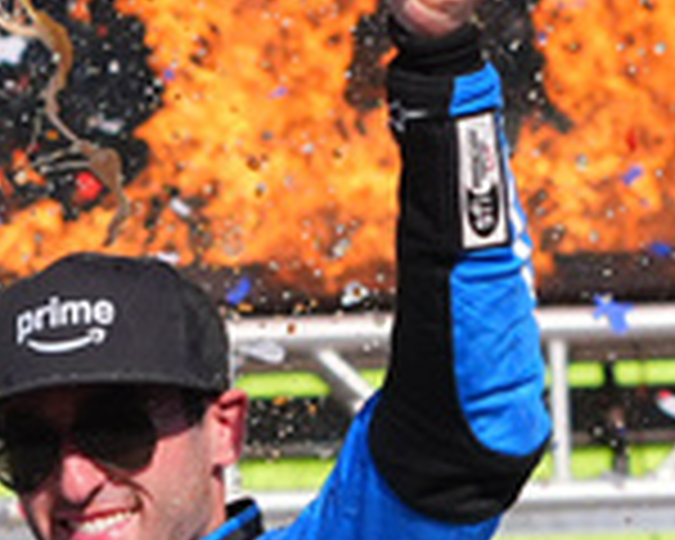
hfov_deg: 4.3
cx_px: -32
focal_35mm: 448
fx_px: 8950
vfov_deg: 3.5
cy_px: 450
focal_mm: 70
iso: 400
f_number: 4
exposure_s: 1/4000
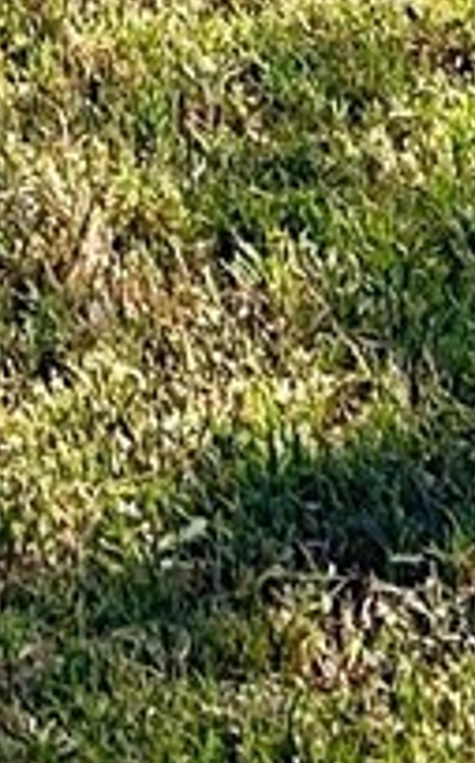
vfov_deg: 6.4
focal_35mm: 277
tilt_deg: +2.1
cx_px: -1545
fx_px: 5754
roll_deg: +1.2
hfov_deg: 4.3
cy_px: -2065
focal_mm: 5.7
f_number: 1.5
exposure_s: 1/1009
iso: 50
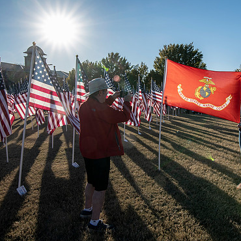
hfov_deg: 49.8
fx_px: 252
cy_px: 119
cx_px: 168
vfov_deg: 51.1
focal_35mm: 32
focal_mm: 16
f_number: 11
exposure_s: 1/40
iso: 100
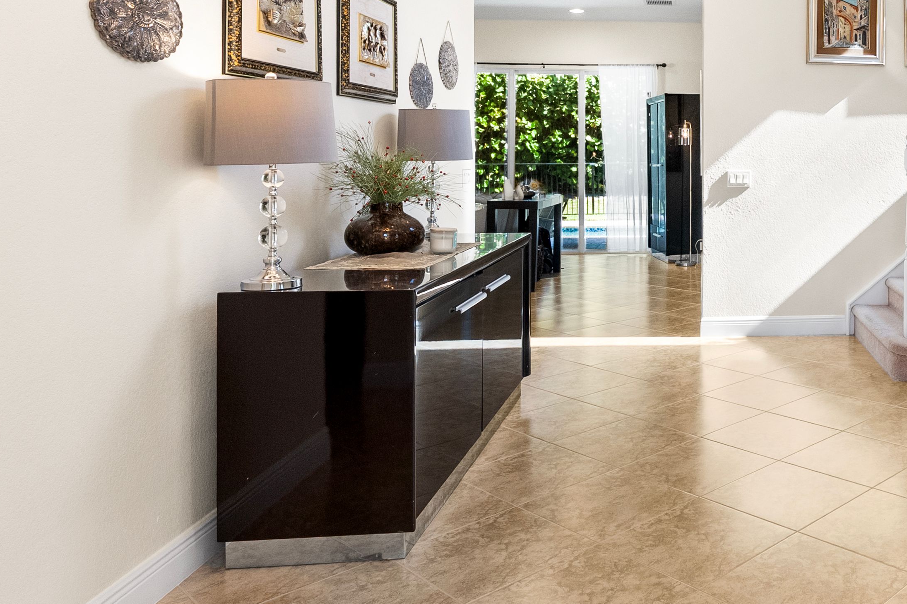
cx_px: 806
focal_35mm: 31
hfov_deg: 53.3
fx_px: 781
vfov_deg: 41.3
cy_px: 167
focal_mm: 16
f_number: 8
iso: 1600
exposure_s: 1/20
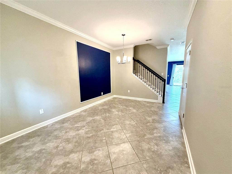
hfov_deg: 102.1
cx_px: 116
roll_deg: +1.0
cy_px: 87
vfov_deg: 85.7
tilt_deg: -8.2
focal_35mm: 14
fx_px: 94
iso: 200
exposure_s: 1/60
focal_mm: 2.22
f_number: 2.2
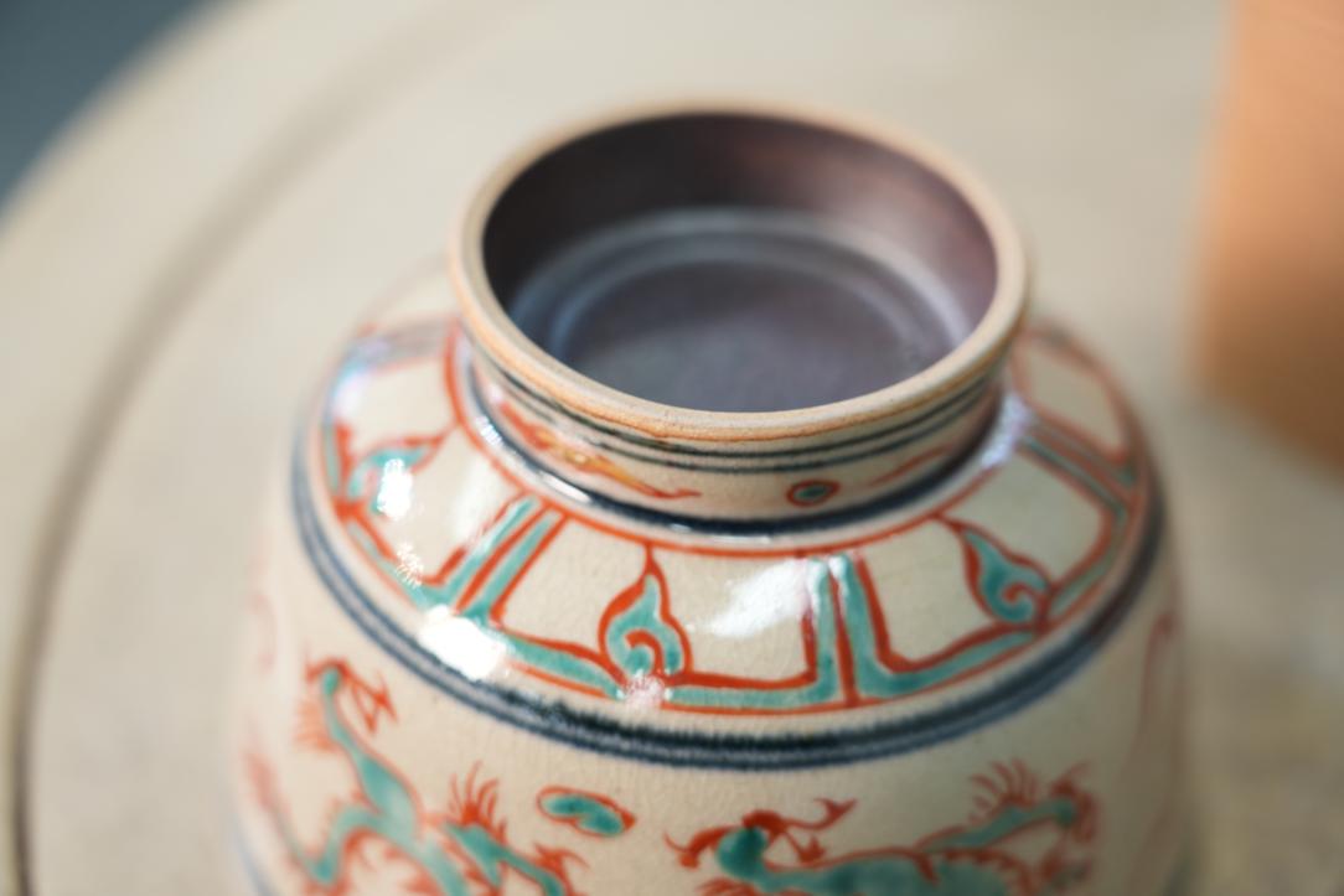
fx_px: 3360
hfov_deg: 22.6
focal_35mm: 90
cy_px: 448
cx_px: 672
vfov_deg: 15.2
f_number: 4
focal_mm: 90
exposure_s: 1/100
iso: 800
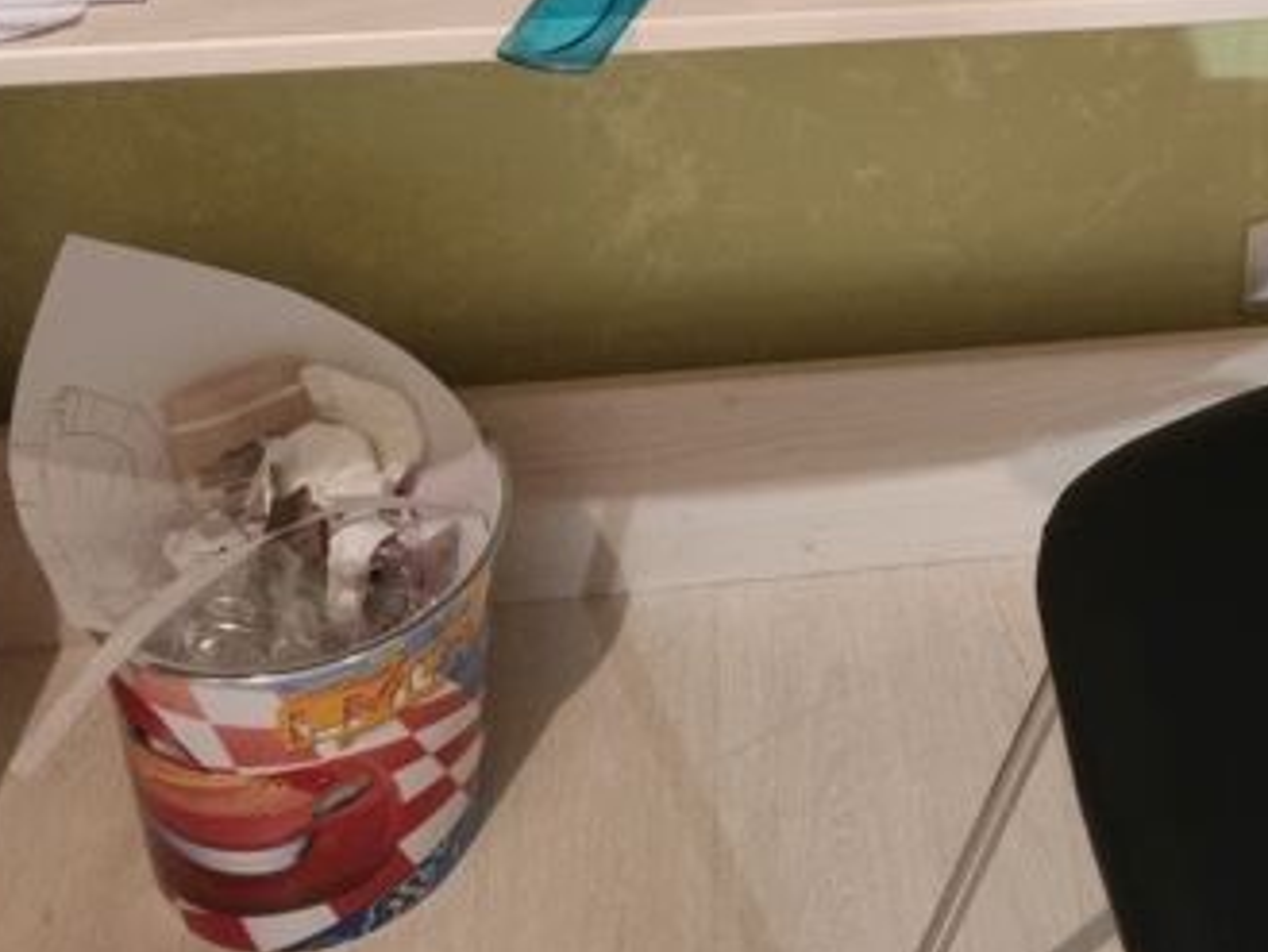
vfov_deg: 17.1
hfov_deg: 22.8
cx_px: 1499
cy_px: -420
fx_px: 2895
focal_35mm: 79
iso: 800
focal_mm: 5.4
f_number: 1.8
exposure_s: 1/25
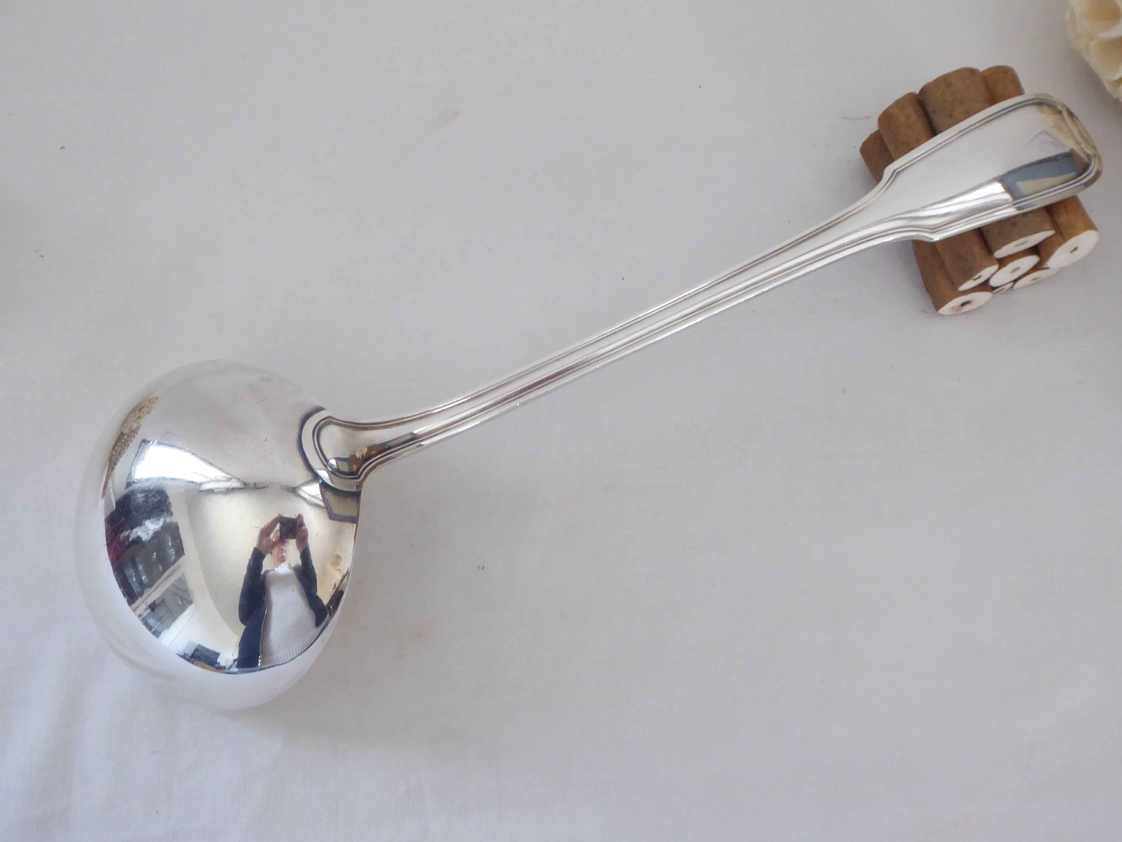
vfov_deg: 36.0
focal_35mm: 40
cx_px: 573
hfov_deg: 46.8
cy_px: 418
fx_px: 1297
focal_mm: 6.7
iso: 400
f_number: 3.7
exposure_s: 1/40
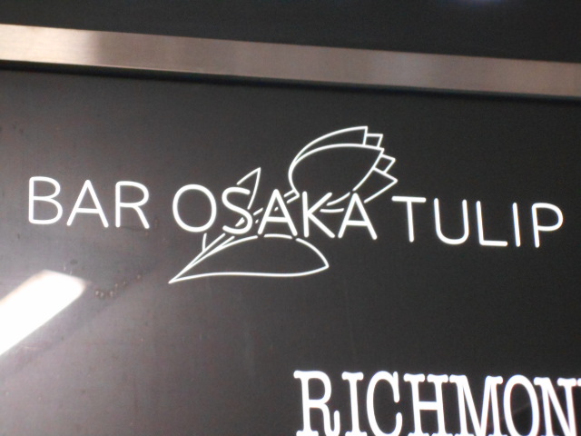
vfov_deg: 13.1
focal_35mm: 113
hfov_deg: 17.4
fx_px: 1897
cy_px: 218
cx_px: 290
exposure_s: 1/25
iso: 800
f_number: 6
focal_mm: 20.1
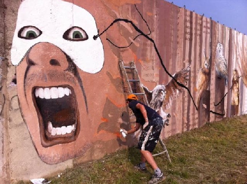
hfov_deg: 52.7
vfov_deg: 40.6
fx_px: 249
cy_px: 92
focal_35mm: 35
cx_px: 124
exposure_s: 1/1885
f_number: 2.8
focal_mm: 3.85
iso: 80
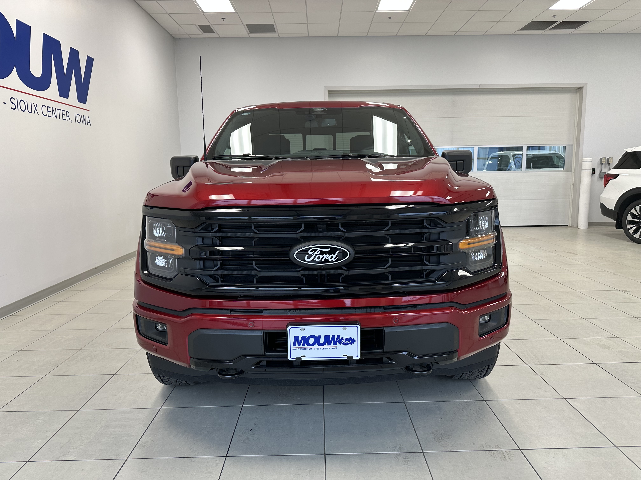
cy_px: 240
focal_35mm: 24
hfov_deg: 71.6
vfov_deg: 56.8
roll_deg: +1.4
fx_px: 444
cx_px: 320
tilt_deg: -8.0
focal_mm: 6.86
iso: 100
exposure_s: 1/120
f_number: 1.78
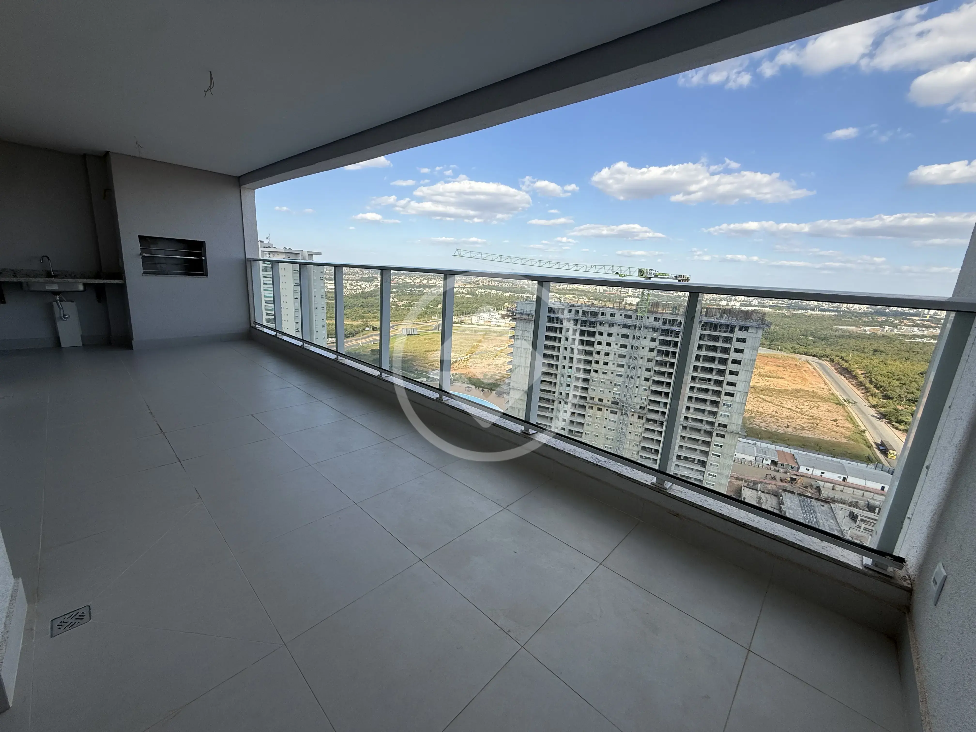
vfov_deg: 85.7
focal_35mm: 14
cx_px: 488
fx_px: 395
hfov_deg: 102.1
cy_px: 366
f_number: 2.2
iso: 50
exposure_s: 1/1259
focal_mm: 2.22
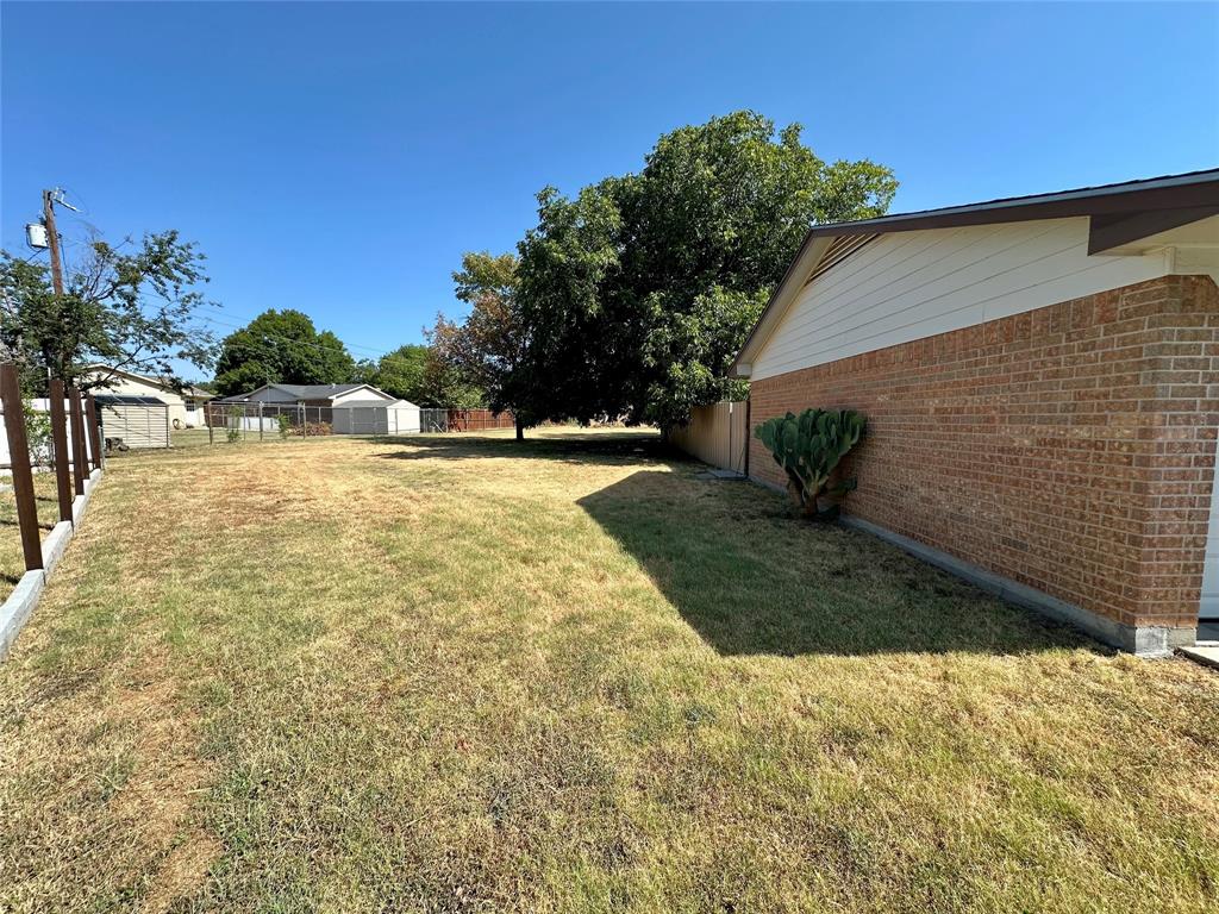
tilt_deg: -4.3
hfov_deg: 102.1
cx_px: 610
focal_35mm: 14
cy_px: 457
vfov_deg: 85.7
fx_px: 493
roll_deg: +0.2
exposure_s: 1/972
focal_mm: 2.22
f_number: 2.2
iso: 50
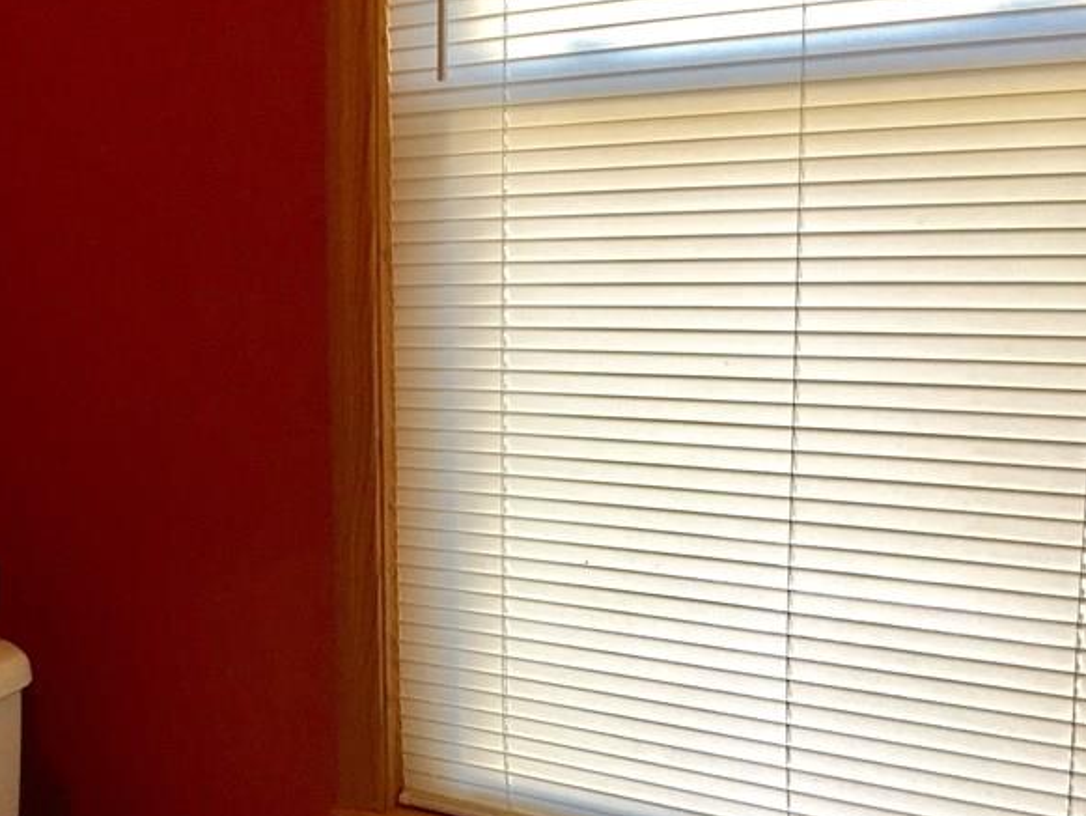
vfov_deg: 28.5
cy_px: 515
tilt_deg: -10.5
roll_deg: +2.3
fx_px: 1601
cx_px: 160
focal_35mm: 51
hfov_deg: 35.8
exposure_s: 1/30
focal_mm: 4.15
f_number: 2.2
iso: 50
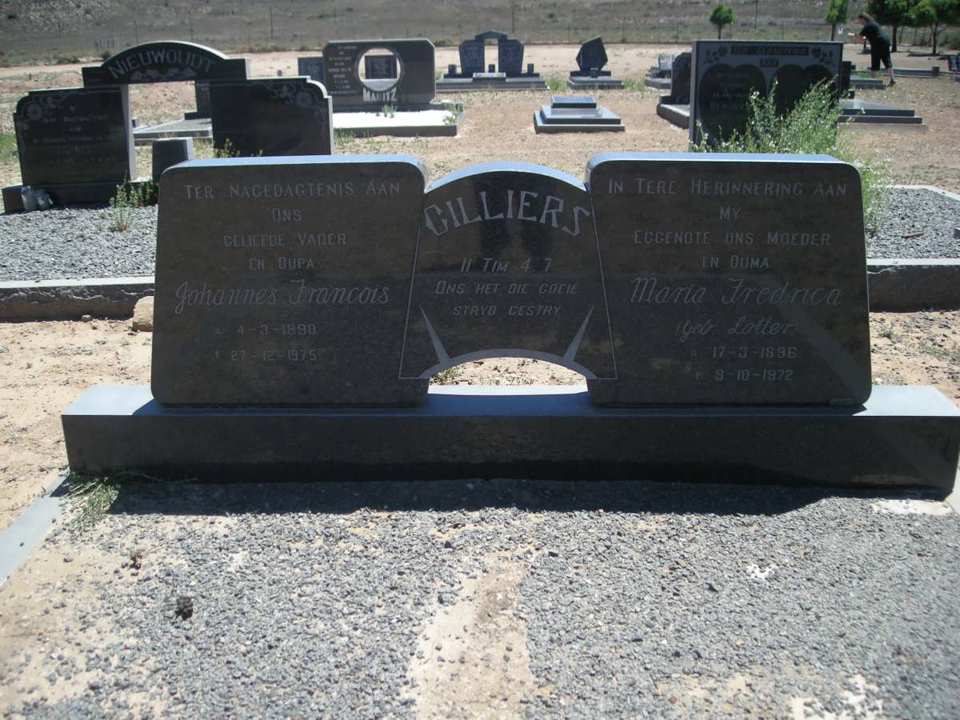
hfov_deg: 52.6
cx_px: 480
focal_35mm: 35
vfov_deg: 40.7
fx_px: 971
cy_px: 360
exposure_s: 1/142
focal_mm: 5.7
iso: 50
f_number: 5.7
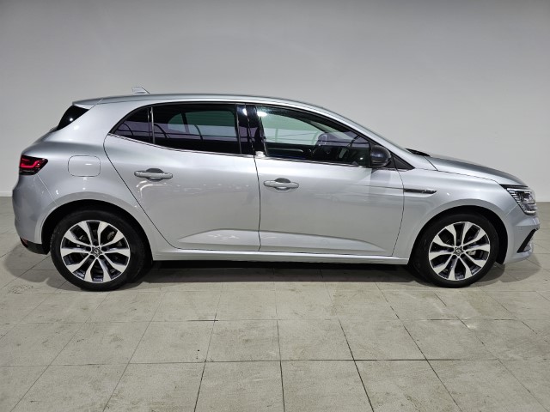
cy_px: 206
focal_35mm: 23
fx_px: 365
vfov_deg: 58.9
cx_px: 275
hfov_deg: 73.9
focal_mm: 6.3
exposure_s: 1/100
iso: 64
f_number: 1.7
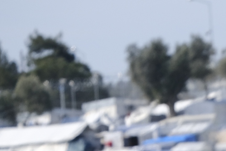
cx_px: 425
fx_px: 4600
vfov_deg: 1.9
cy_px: 239
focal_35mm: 733
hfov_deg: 2.8
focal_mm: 128
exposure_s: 1/2000
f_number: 6.4
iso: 640
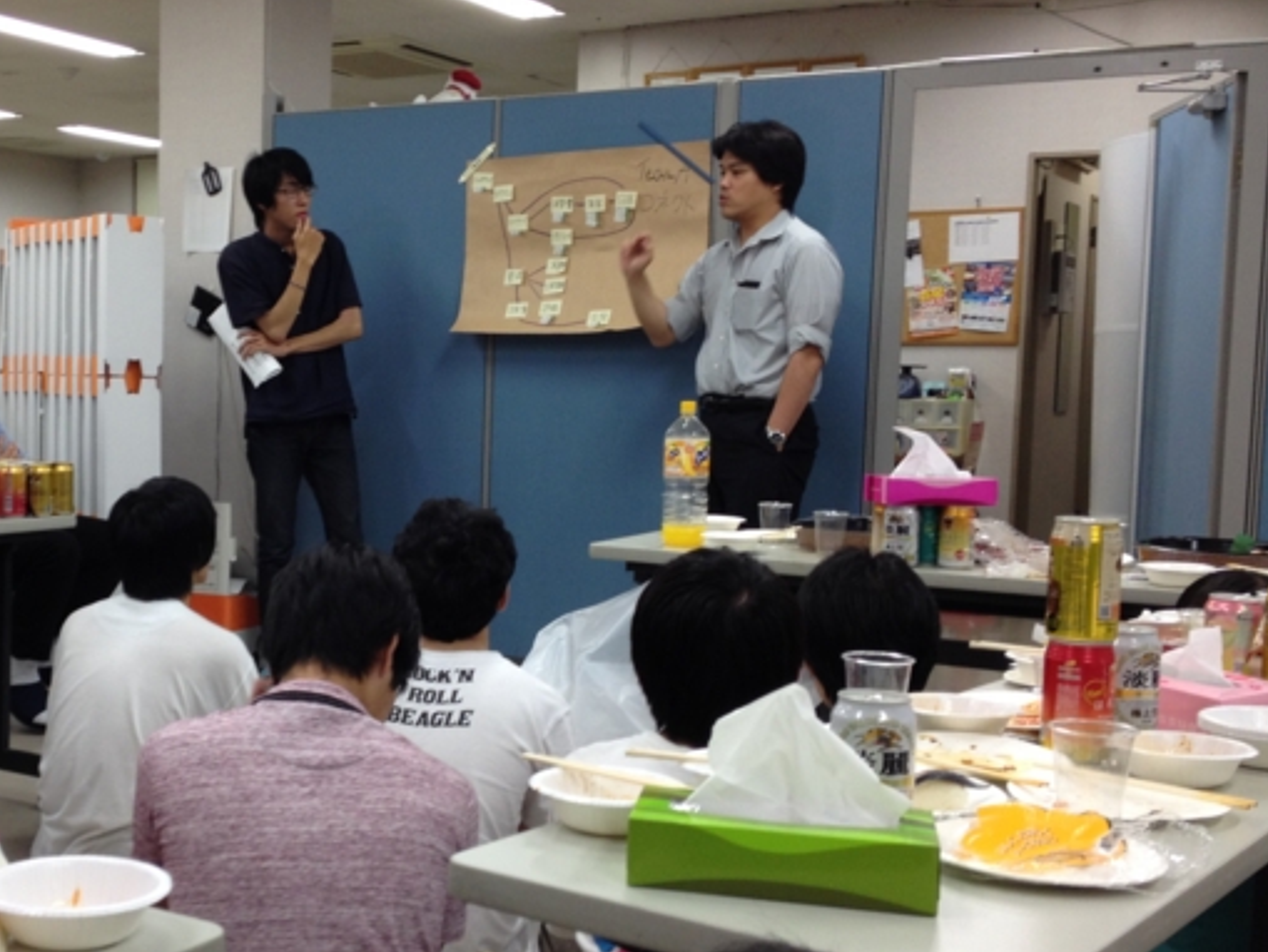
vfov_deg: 26.6
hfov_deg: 34.2
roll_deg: +0.0
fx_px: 2015
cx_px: 321
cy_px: 526
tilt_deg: -6.0
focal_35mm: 55
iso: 50
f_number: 2.4
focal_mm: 4.28
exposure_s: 1/30
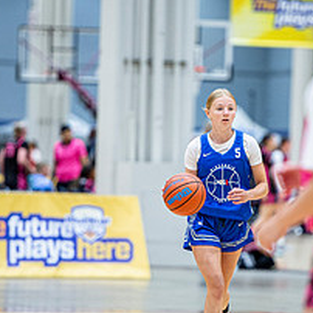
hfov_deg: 4.6
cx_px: 208
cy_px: 187
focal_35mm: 379
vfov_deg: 4.6
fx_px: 3877
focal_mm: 200
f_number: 2.8
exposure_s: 1/500
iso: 2000
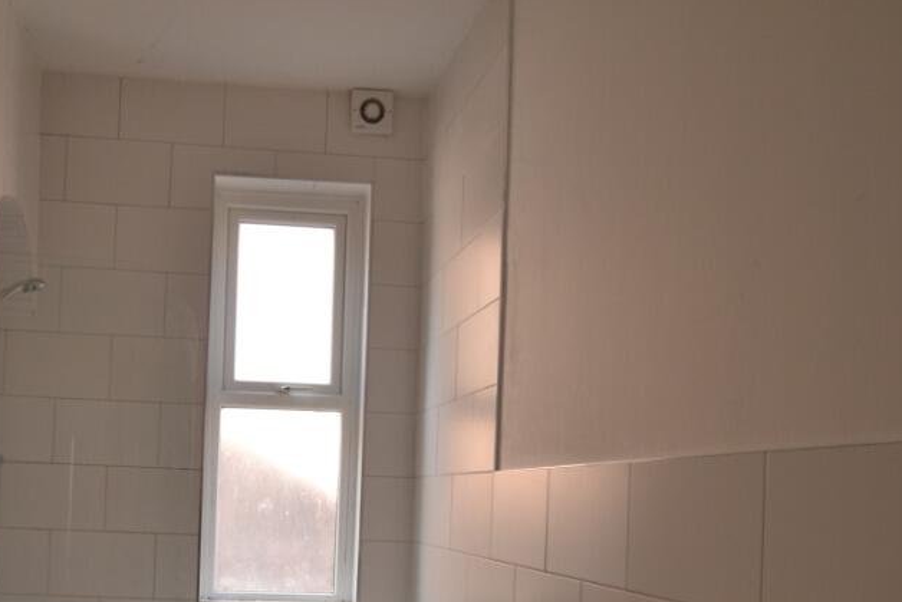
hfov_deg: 58.1
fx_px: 797
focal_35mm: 32
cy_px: 485
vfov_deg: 39.7
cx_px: 325
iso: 400
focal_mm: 13
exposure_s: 1/60
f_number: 4
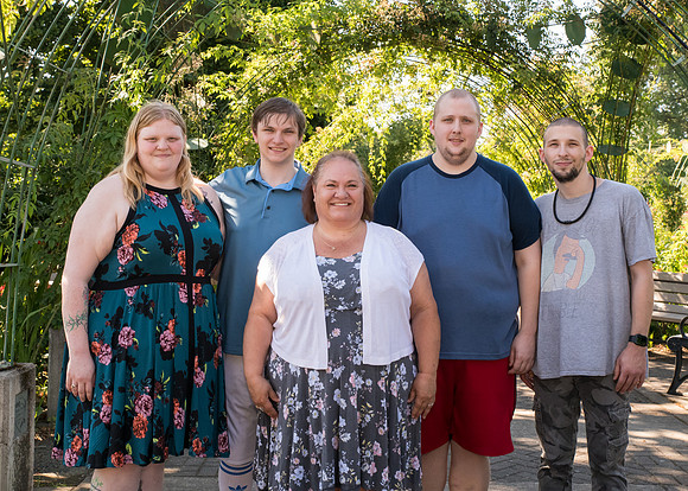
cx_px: 334
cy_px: 172
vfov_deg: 25.9
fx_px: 1064
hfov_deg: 35.8
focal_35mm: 54
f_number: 9
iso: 1600
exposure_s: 1/320
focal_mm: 40
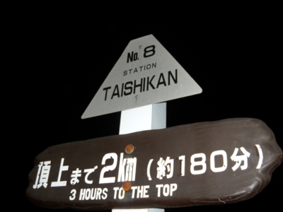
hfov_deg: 51.4
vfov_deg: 39.7
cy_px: 106
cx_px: 142
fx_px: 294
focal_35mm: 36
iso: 80
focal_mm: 6.4
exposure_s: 1/30
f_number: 3.6
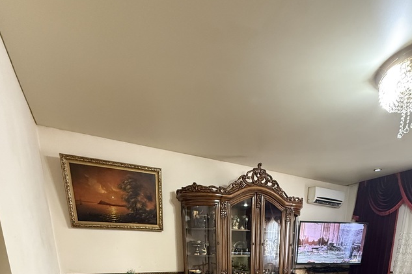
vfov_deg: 40.6
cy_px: 321
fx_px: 263
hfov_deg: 75.5
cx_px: 242
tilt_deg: -13.4
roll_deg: -1.5
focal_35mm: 23
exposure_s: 1/50
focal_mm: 2.22
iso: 640
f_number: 2.2
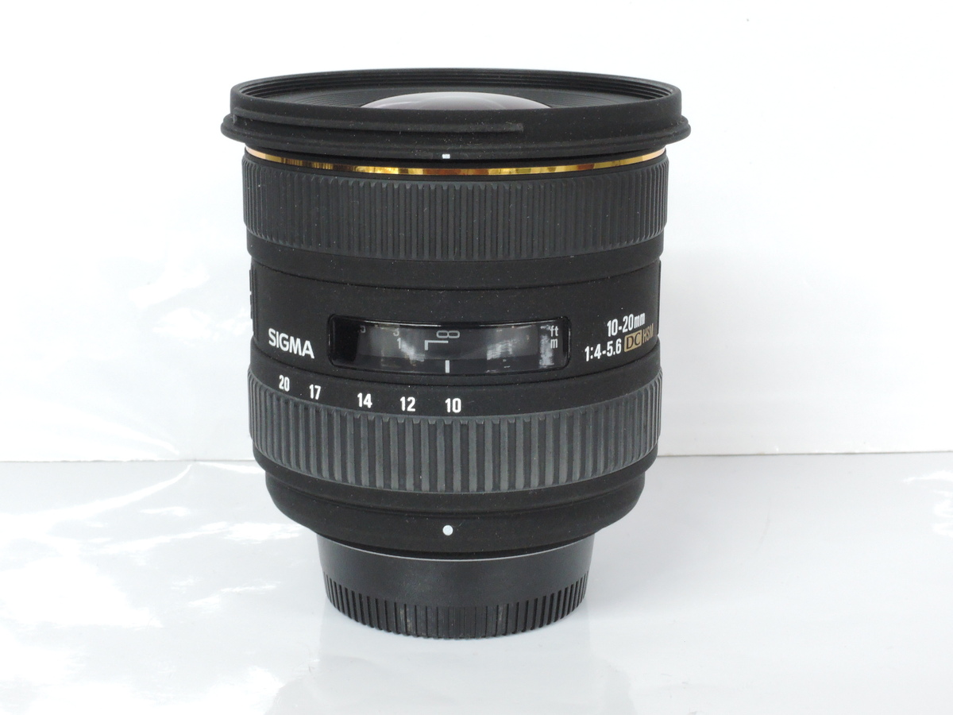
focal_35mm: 67
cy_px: 358
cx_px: 476
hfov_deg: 29.0
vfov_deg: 21.9
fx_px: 1845
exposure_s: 1/15
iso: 800
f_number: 8
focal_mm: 14.3
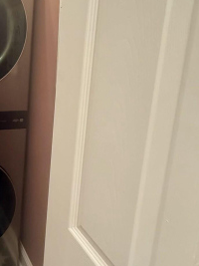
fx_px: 268
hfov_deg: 33.1
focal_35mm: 35
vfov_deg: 51.9
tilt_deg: -11.4
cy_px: 94
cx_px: -41
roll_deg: -1.0
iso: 640
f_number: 2.2
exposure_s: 1/60
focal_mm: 2.22
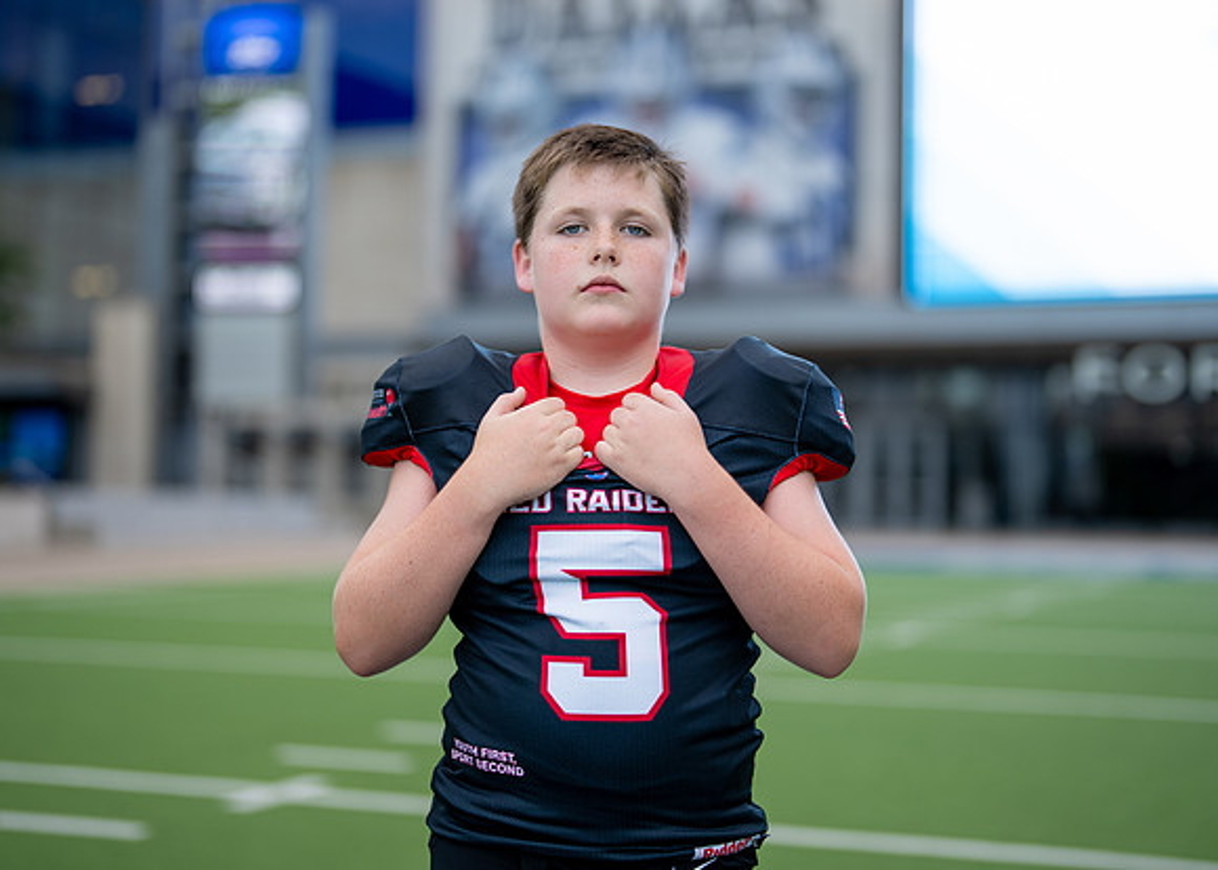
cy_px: 383
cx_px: 603
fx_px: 2069
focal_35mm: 60
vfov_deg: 23.7
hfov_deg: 32.8
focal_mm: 50
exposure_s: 1/1250
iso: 100
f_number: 1.2
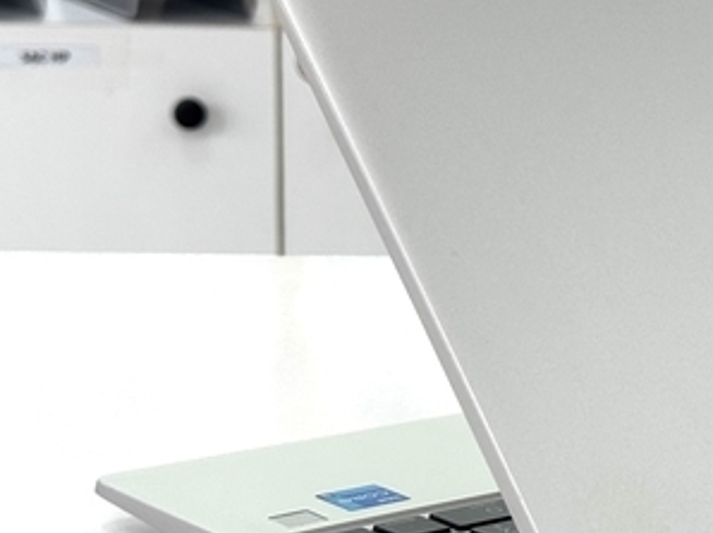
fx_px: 2655
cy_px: 208
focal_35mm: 129
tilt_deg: -9.4
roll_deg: -0.2
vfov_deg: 11.5
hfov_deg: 14.8
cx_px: 825
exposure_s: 1/204
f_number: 1.78
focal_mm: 6.76
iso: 50
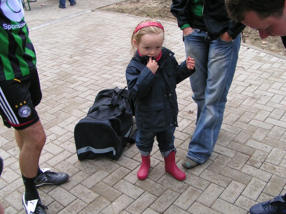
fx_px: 314
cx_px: 143
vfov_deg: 37.7
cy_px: 107
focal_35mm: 38
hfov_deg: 49.0
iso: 50
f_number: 4.5
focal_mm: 5.8
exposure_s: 1/125
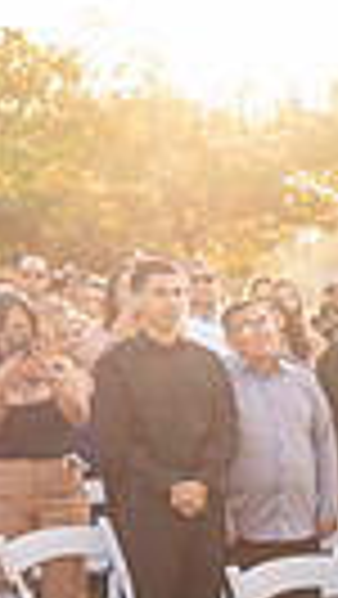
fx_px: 1749
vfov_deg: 19.1
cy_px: 537
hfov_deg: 8.7
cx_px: 1082
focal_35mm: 110
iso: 200
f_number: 5
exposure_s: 1/100
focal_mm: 24
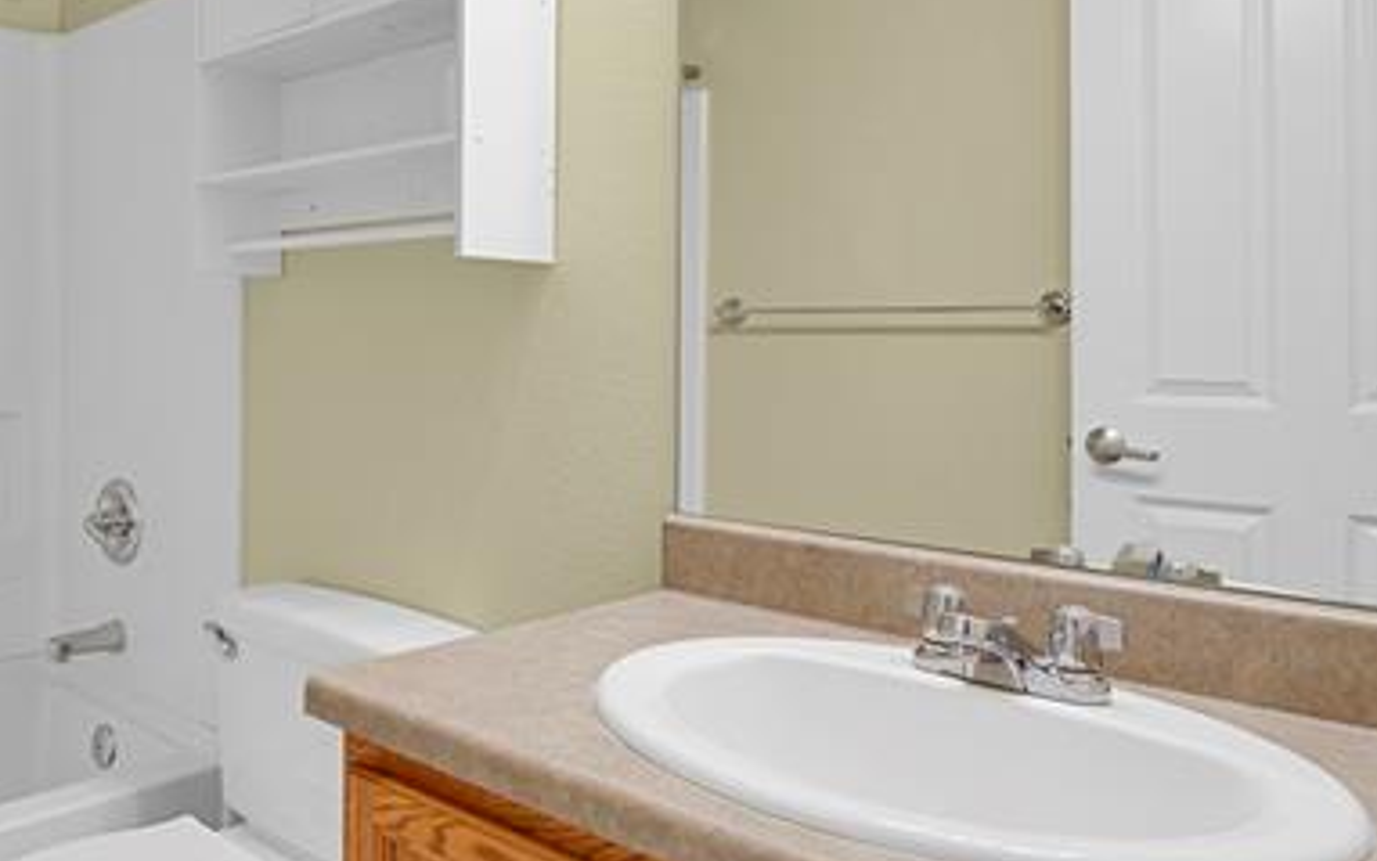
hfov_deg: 60.9
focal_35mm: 29
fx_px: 1089
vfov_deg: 42.9
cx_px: 339
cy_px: 335
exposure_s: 1.6
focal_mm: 17
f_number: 8
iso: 250
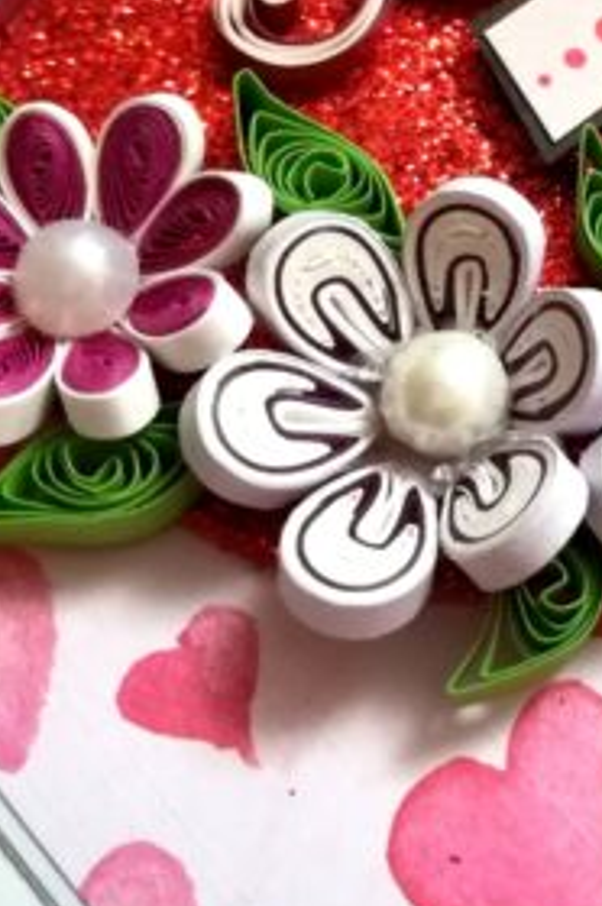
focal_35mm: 58
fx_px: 1458
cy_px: 230
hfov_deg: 22.2
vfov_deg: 33.8
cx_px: 634
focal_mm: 3.83
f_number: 2.2
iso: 500
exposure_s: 1/20
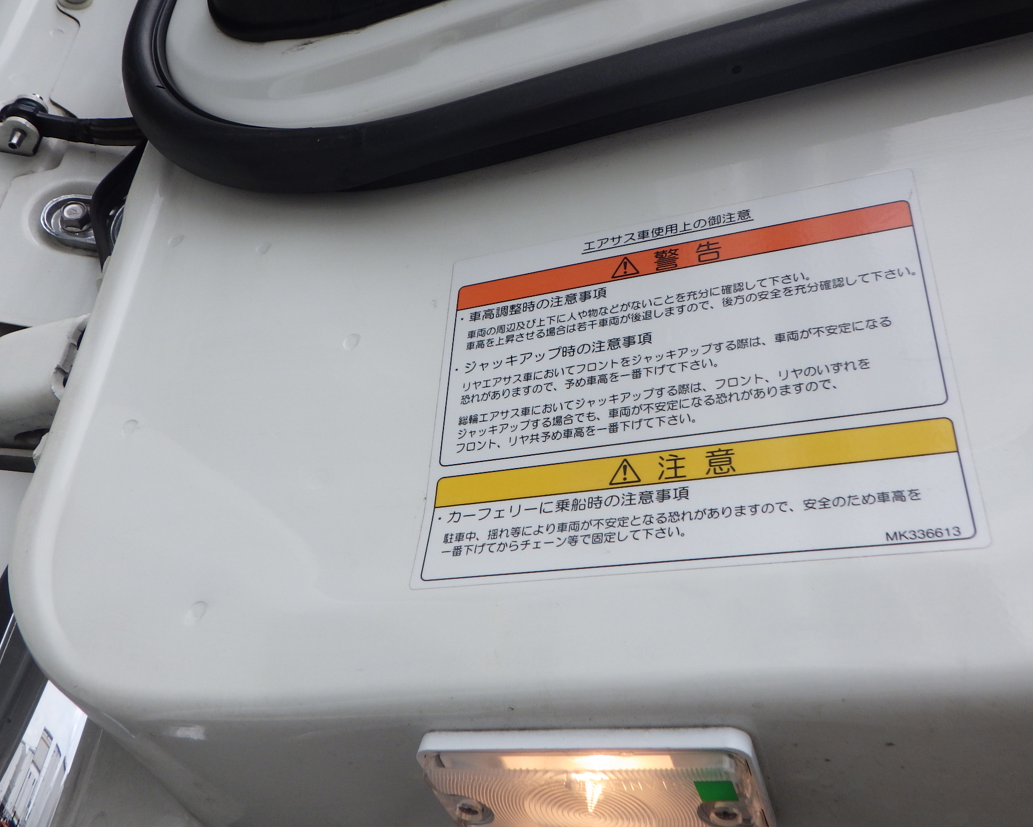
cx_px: 511
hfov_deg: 58.8
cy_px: 417
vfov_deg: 48.5
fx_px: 917
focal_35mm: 30
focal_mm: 5
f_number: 4.2
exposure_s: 1/640
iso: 125
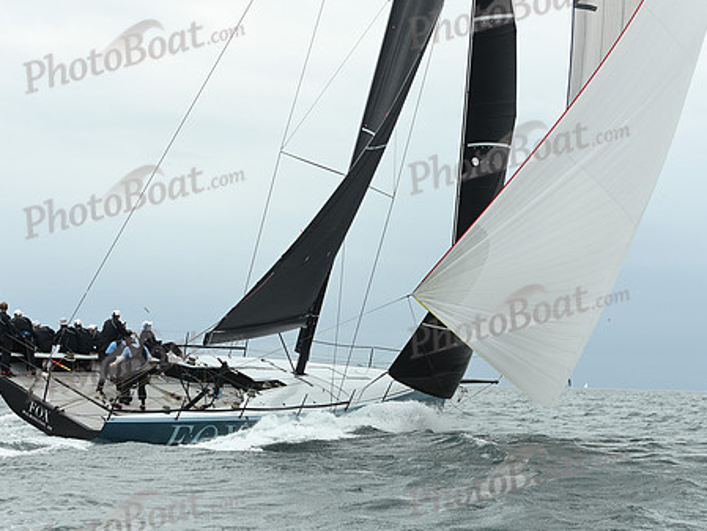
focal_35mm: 87
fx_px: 1777
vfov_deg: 17.0
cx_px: 328
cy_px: 258
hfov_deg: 22.5
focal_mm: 70
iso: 400
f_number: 6.3
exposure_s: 1/800
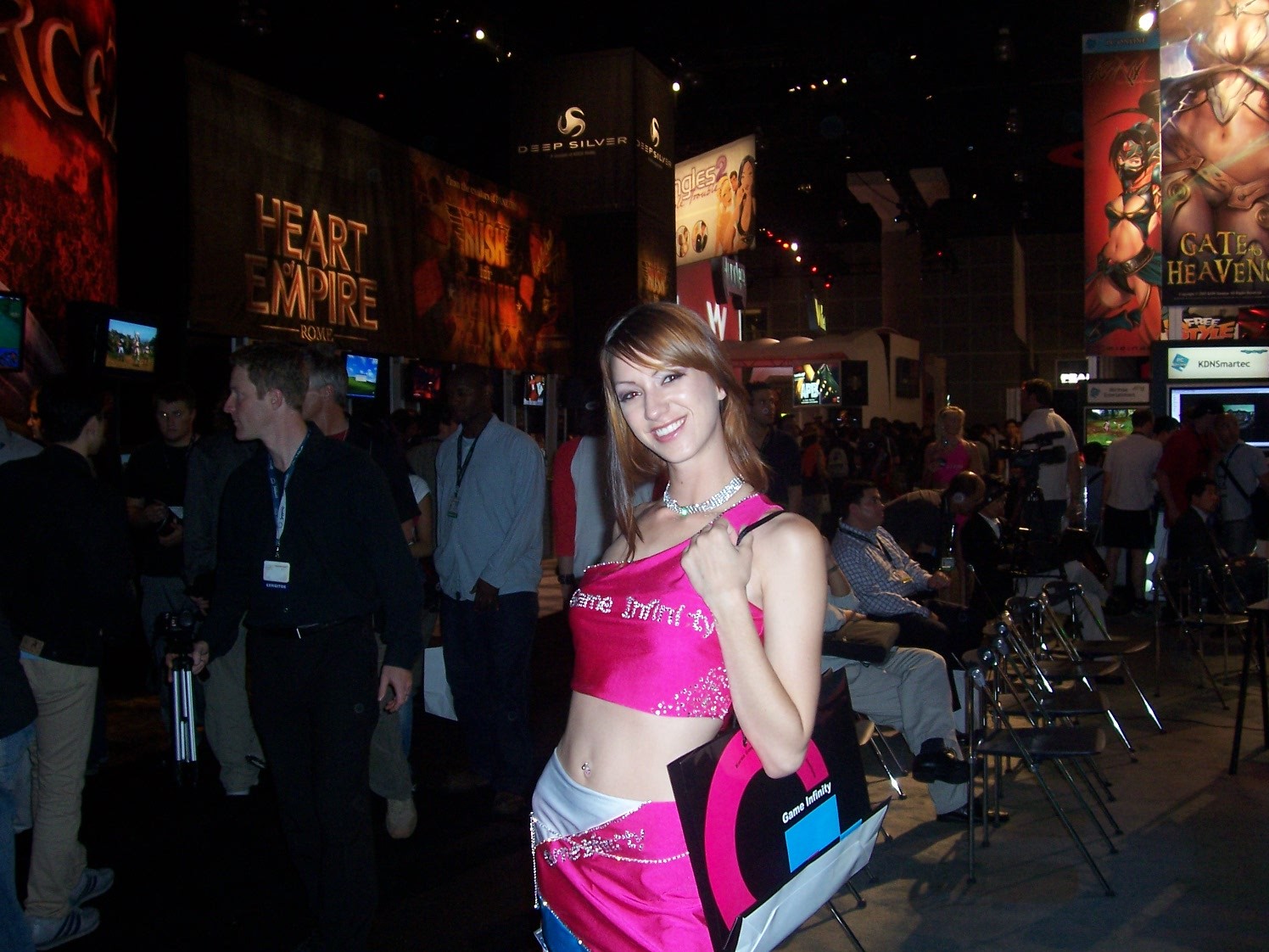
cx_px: 634
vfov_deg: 41.8
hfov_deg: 54.0
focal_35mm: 34
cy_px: 476
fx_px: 1246
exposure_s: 1/60
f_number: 2.7
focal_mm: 5.6
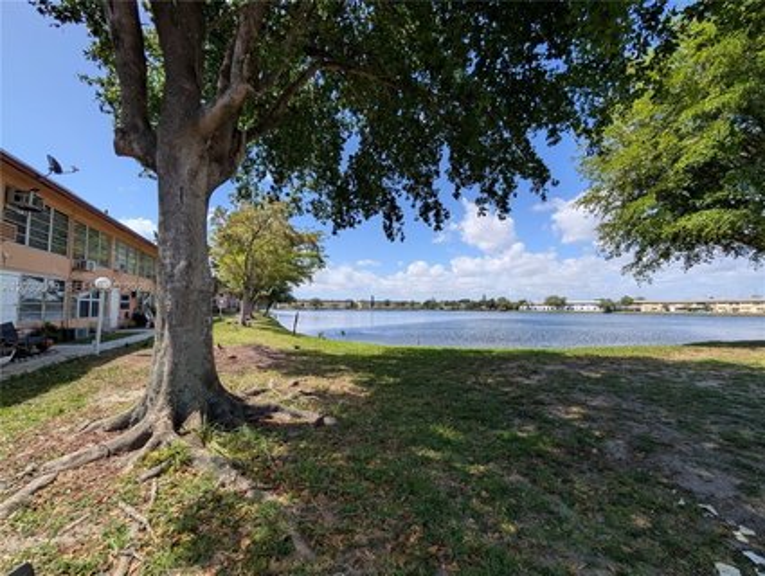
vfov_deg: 94.6
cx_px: 382
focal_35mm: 12
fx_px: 266
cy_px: 288
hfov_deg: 110.5
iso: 55
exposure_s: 1/2342
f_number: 1.7
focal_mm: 2.02
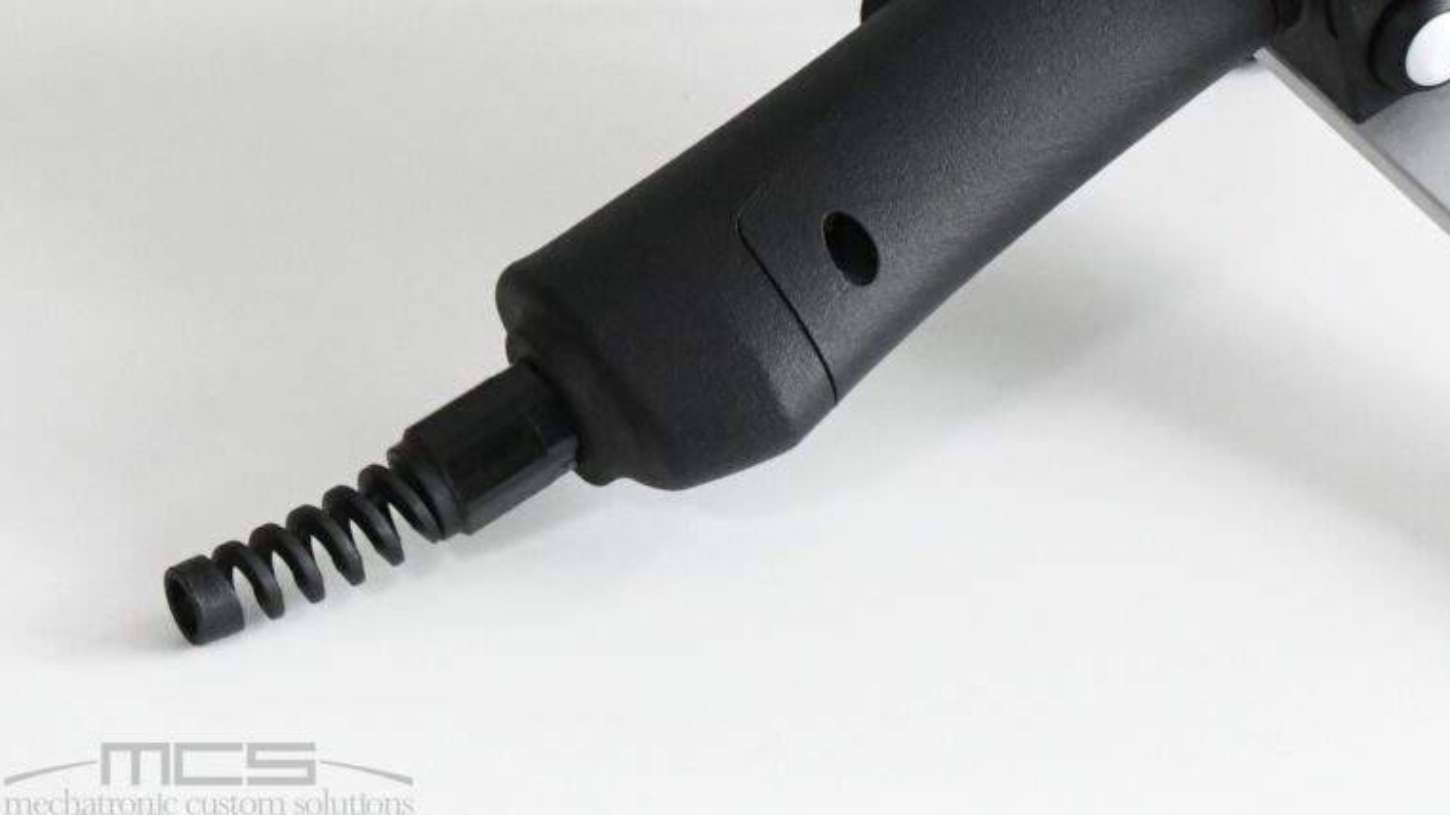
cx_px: 728
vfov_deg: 10.9
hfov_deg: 19.3
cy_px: 335
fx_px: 4268
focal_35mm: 111
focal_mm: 70
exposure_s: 1/125
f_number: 11
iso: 8000
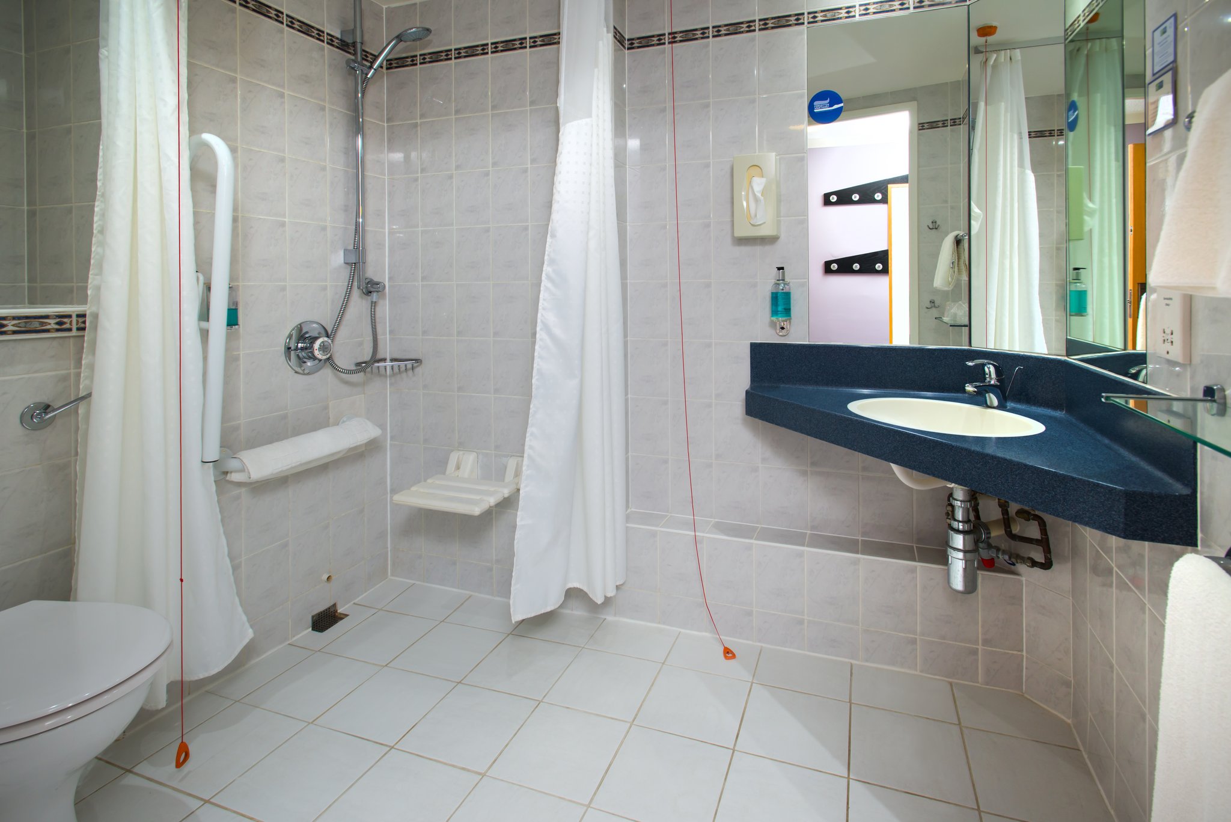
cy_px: 411
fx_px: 581
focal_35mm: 17
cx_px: 616
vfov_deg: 70.5
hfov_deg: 93.3
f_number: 10
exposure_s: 1/20
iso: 400
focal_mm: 17
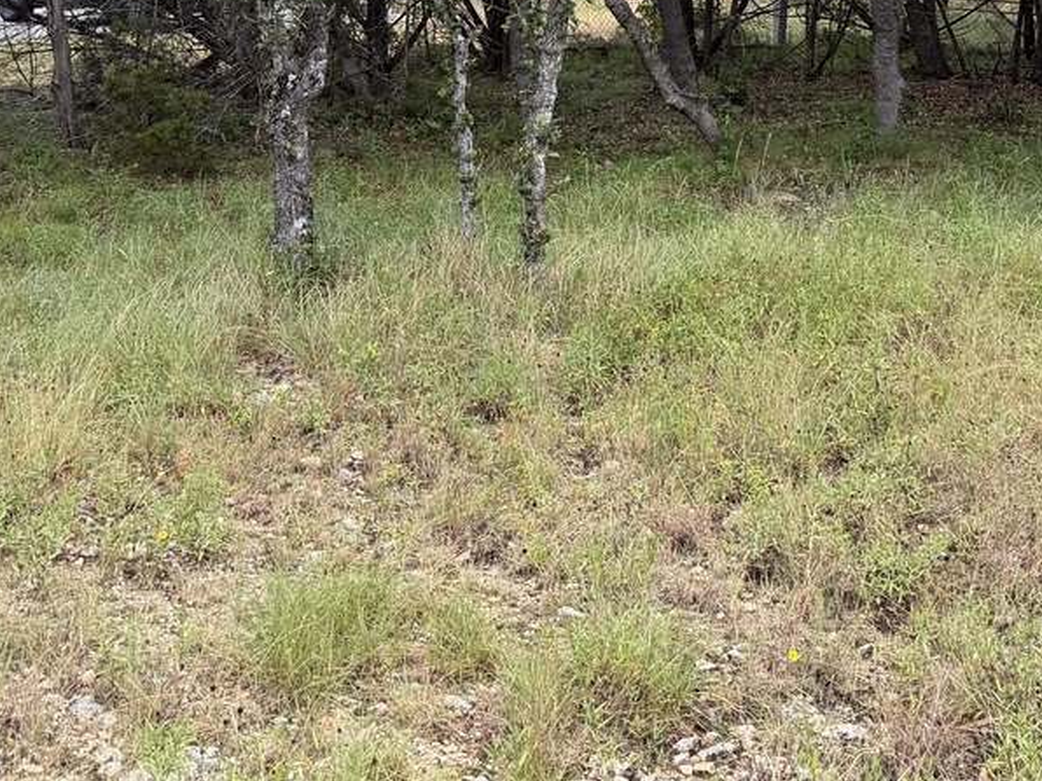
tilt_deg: +5.0
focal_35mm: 58
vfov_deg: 23.4
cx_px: 629
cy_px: -117
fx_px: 1746
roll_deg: -0.9
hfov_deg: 33.1
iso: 100
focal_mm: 6.76
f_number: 1.78
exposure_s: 1/671
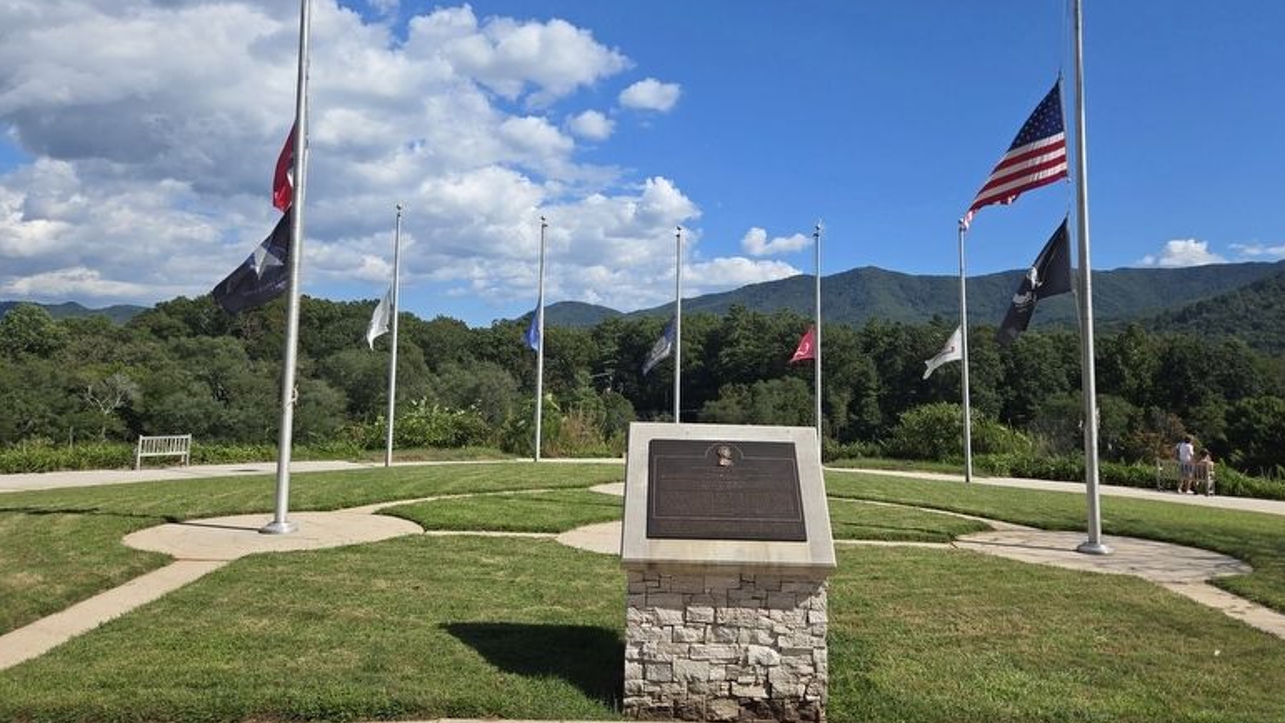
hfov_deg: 71.9
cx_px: 665
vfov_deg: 44.2
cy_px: 300
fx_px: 886
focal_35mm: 26
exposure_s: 1/2483
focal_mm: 5.4
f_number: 1.8
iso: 25
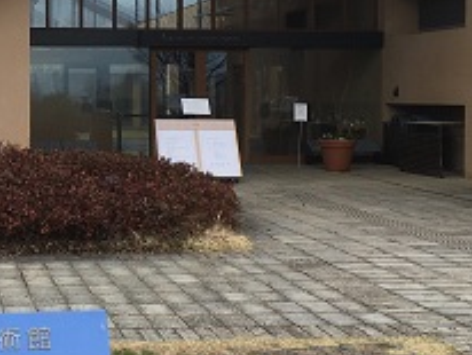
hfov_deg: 24.9
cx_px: 46
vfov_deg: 19.4
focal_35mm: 76
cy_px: 113
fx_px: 1037
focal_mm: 4.15
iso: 25
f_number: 2.2
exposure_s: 1/845
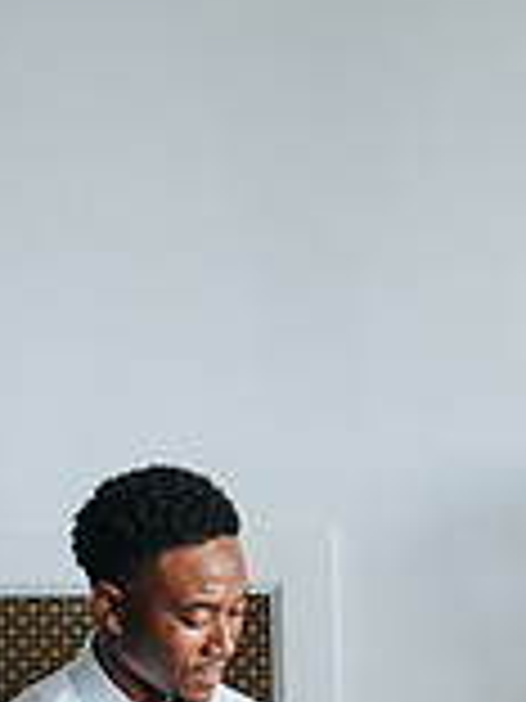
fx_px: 2978
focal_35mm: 147
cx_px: 529
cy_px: 779
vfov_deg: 13.2
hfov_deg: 10.0
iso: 400
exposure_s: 1/200
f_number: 2.8
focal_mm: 35
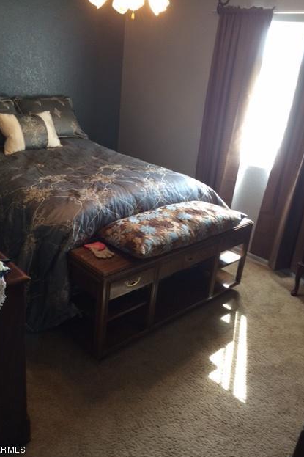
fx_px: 393
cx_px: 144
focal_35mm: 31
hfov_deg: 42.3
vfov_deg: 60.3
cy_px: 233
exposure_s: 1/30
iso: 100
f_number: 2.2
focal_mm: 4.15
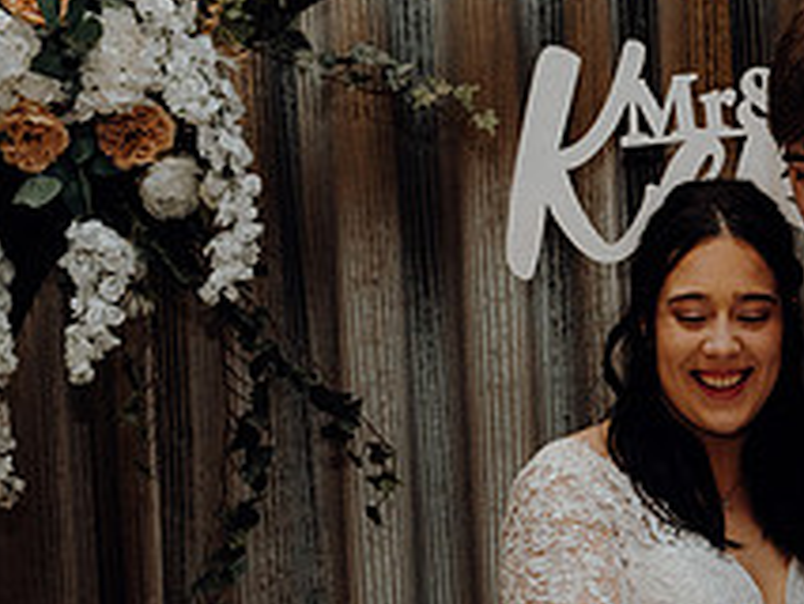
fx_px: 2254
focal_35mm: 97
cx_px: 834
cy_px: 674
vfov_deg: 14.9
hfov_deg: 19.5
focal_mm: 37
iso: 2500
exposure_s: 1/200
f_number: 3.5
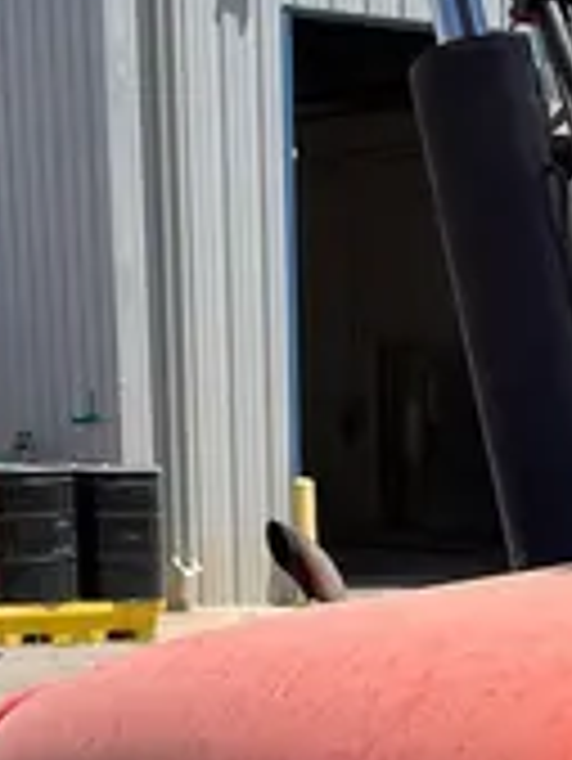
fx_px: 2487
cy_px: 1144
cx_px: 667
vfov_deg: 15.9
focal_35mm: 113
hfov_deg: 12.8
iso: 50
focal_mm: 5.1
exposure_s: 1/2513
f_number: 1.6
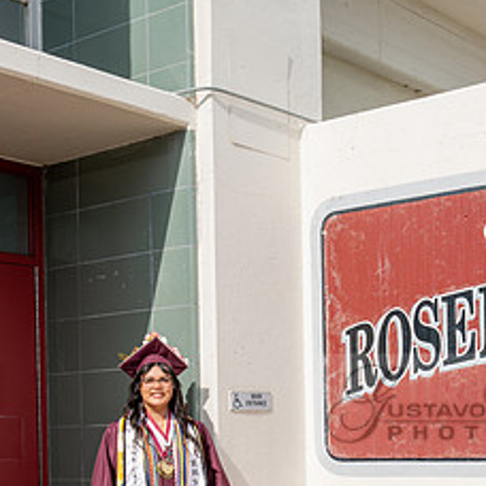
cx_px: 408
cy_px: 435
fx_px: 1096
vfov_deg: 24.3
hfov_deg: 24.5
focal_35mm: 69
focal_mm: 28
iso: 100
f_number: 8
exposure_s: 1/200
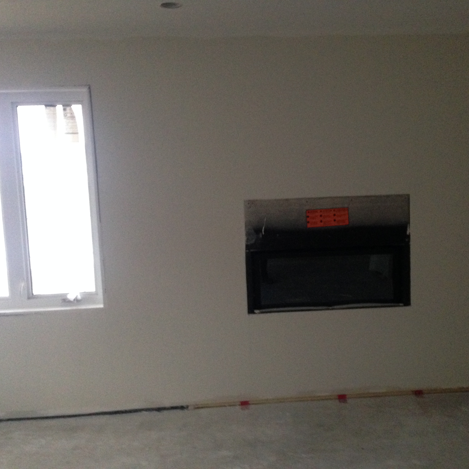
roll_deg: +1.9
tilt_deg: -5.7
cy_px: 234
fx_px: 598
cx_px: 299
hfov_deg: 42.4
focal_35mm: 39
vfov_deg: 42.8
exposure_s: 1/15
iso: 400
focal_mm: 4.12
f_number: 2.4
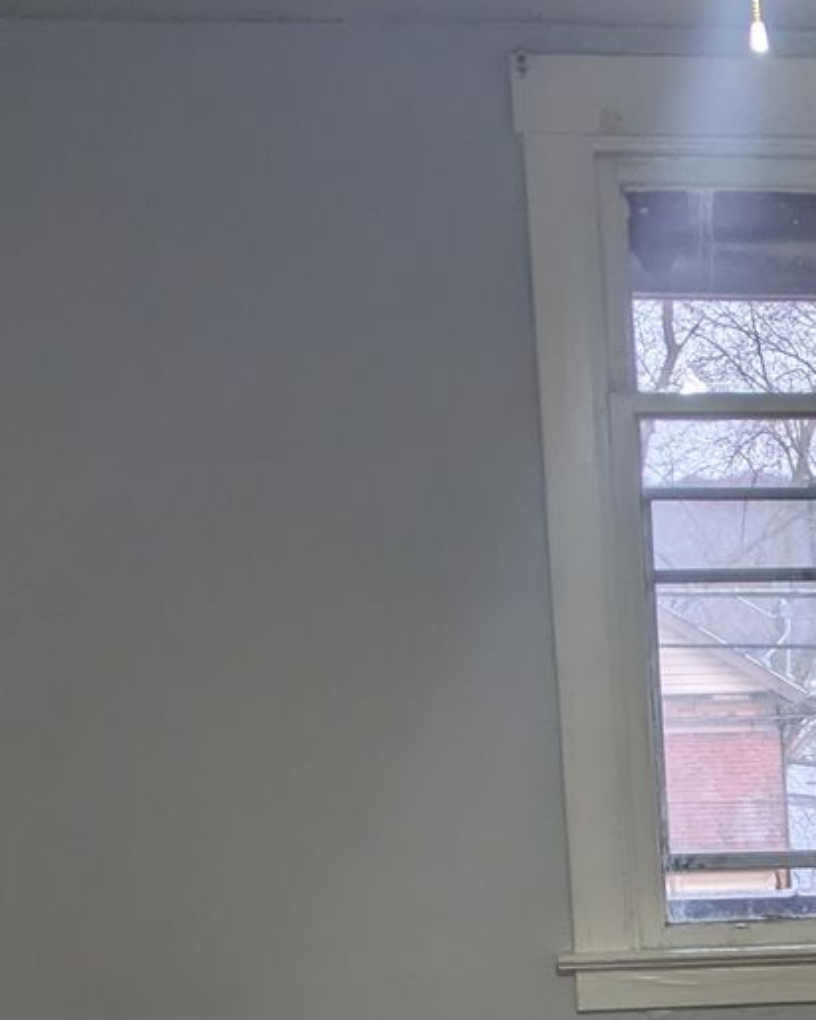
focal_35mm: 91
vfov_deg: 20.1
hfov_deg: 15.7
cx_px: 1178
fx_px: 2747
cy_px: 1111
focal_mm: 5.43
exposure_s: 1/30
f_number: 1.89
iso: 143
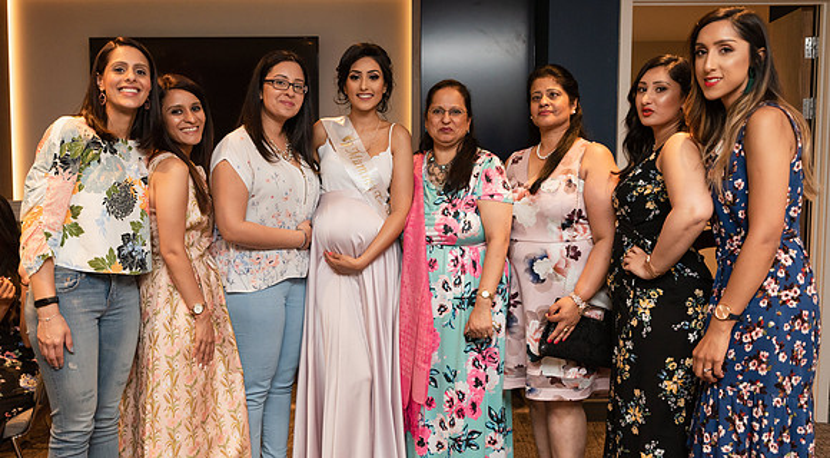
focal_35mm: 34
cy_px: 213
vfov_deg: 33.9
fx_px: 751
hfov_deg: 57.9
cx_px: 408
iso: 2000
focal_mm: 32
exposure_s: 1/160
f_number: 4
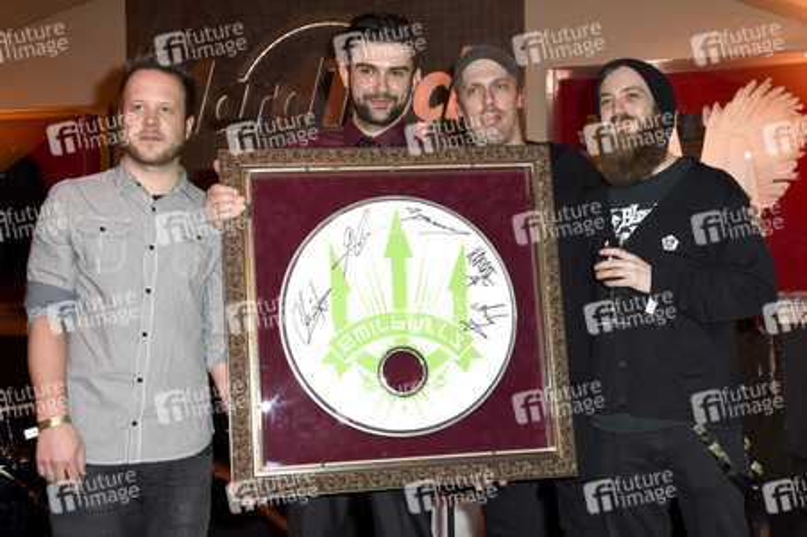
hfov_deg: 41.1
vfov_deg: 28.0
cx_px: 404
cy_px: 268
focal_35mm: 48
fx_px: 1075
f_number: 6.3
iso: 640
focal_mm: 32
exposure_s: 1/100
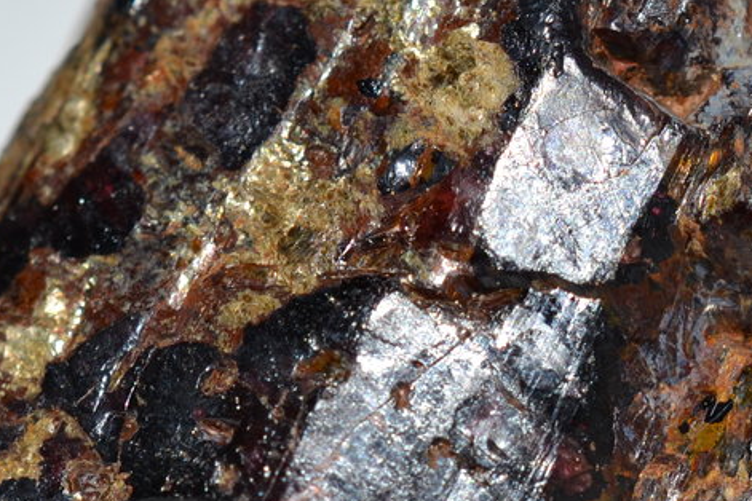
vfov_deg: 6.7
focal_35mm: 204
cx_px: 672
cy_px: 314
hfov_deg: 10.0
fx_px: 4261
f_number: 8
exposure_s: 1/60
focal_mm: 40
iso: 100
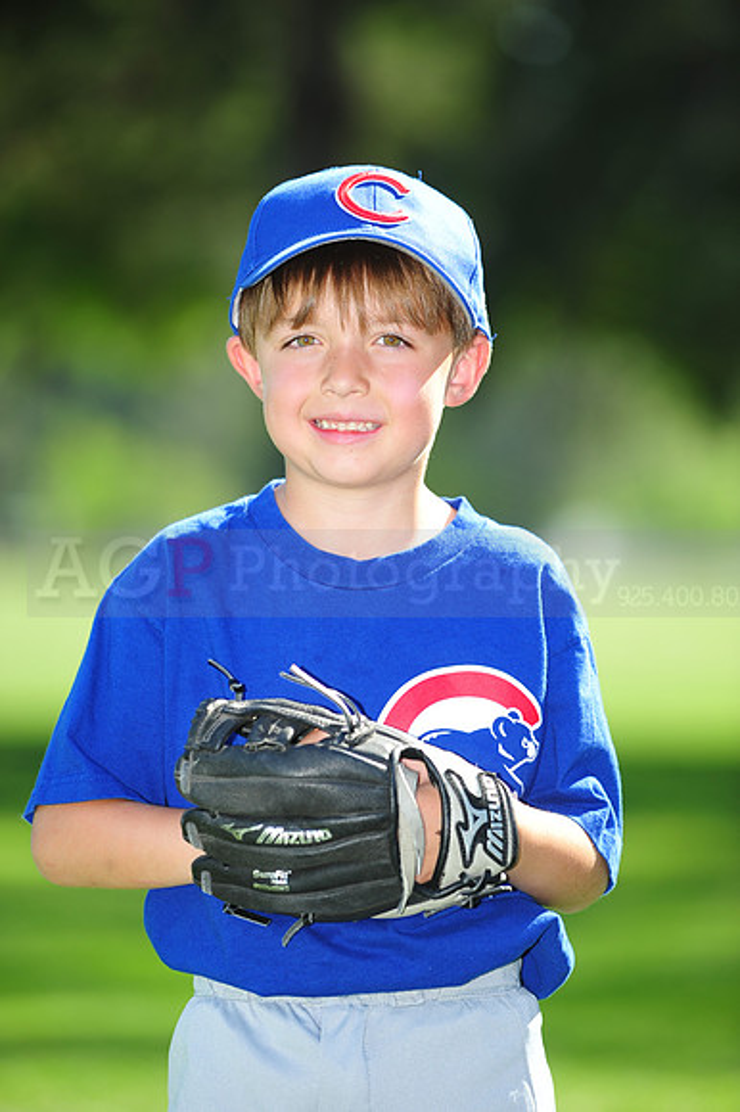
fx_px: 6174
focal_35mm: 200
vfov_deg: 10.3
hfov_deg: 6.9
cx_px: 370
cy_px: 556
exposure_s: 1/500
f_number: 4.5
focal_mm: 200
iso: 200
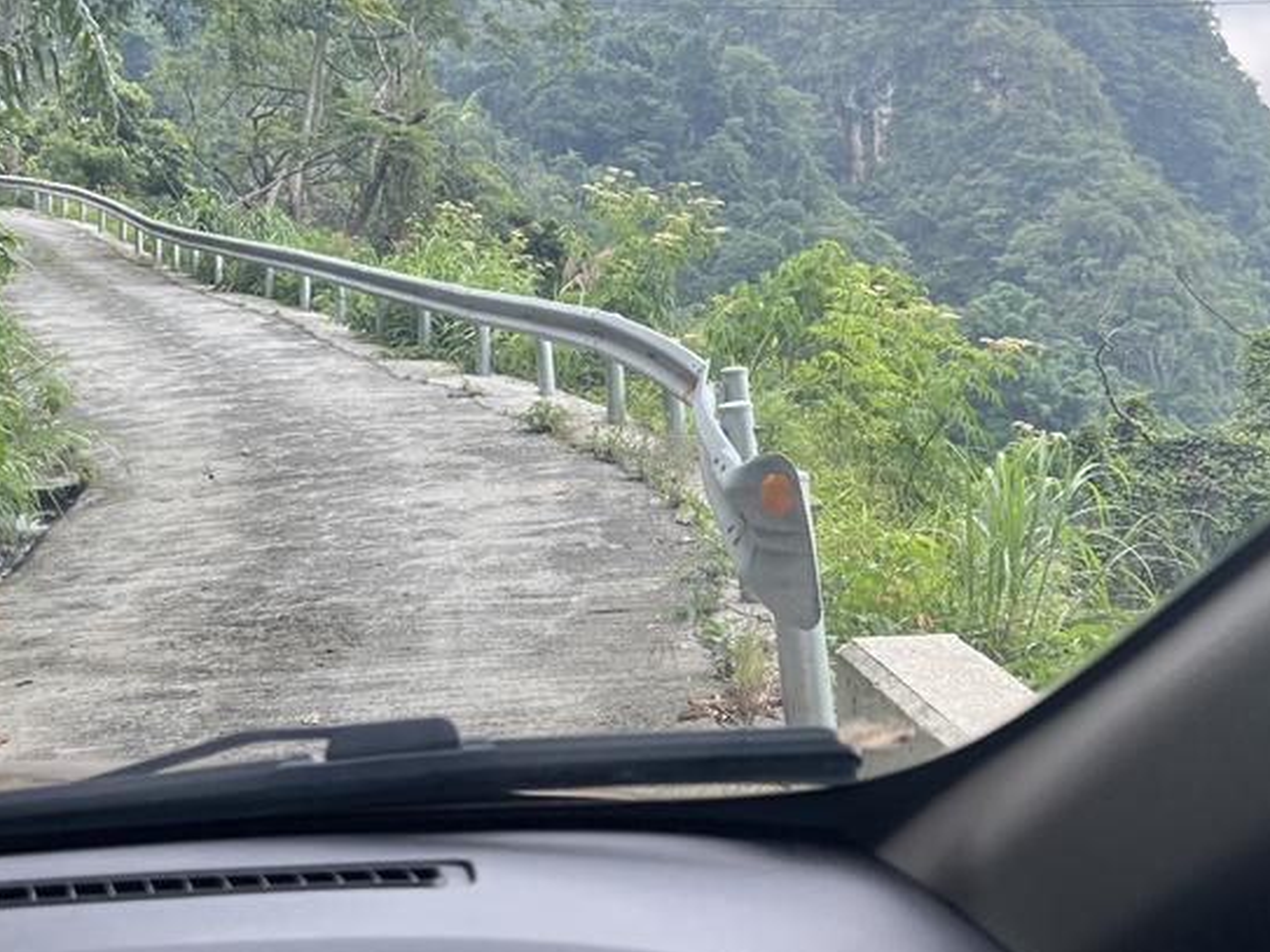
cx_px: 575
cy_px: 388
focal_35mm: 46
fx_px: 1687
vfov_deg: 31.4
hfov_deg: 41.2
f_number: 1.5
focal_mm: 5.7
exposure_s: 1/352
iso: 50
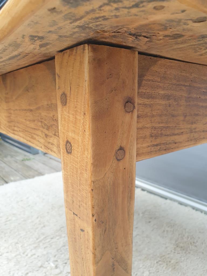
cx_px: 104
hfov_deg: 53.1
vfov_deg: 67.3
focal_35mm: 26
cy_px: 138
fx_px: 207
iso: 200
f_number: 2.4
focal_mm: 4.3
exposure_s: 1/60
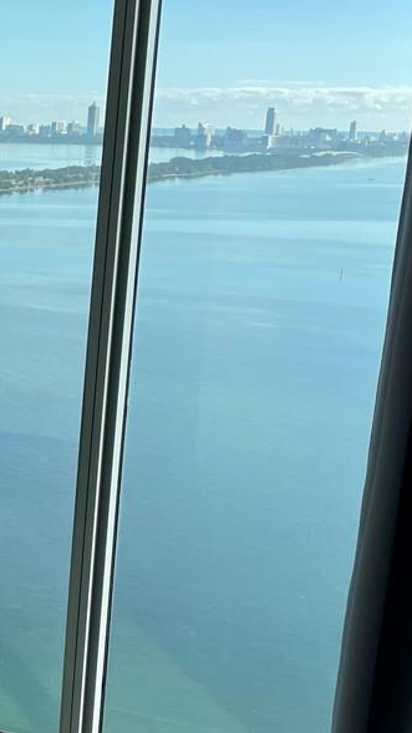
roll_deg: -1.6
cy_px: 437
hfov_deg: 14.2
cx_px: -281
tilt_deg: -12.9
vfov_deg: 27.5
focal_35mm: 77
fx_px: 1497
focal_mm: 4.2
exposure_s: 1/1855
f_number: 1.6
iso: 32
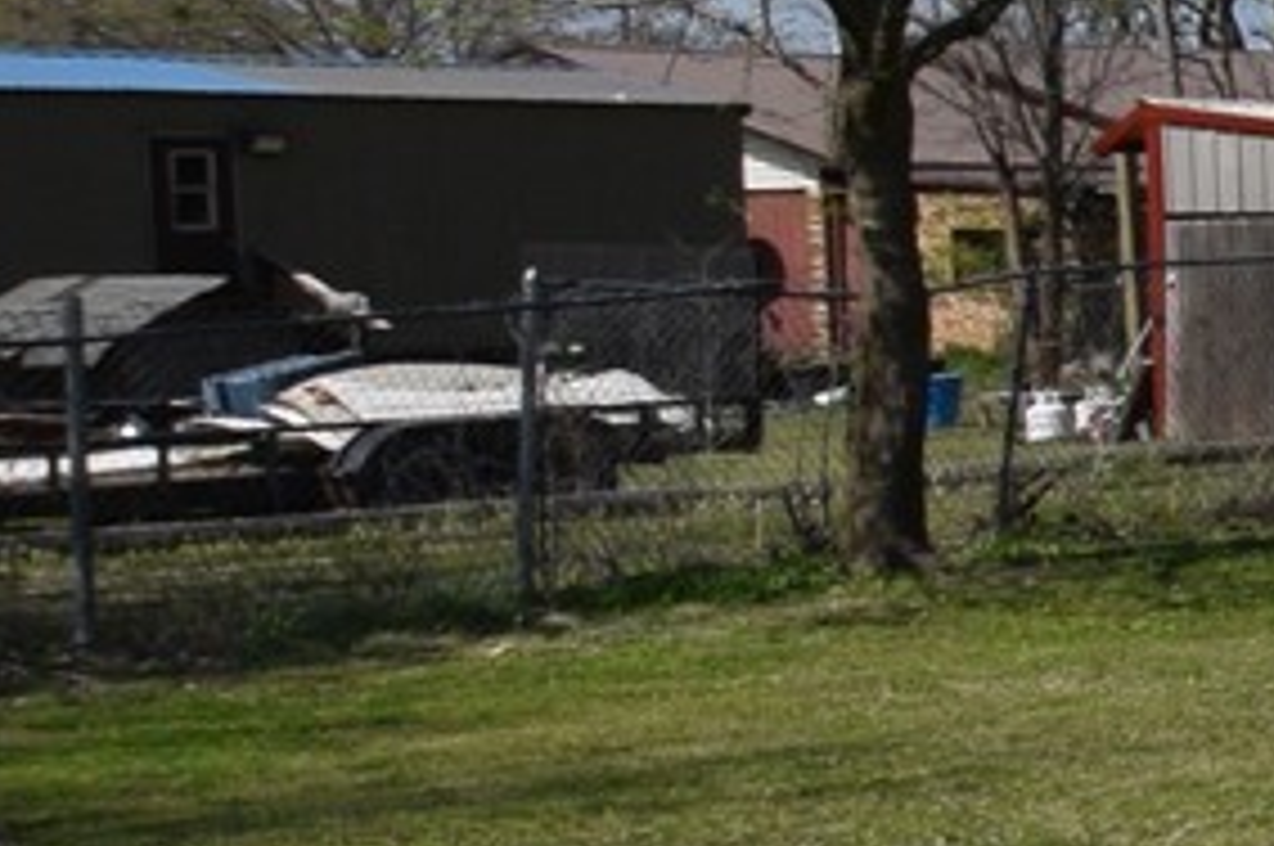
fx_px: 3818
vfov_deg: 12.7
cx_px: 3673
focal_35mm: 108
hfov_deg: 11.7
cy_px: 398
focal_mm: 10
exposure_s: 1/400
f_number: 10
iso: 200
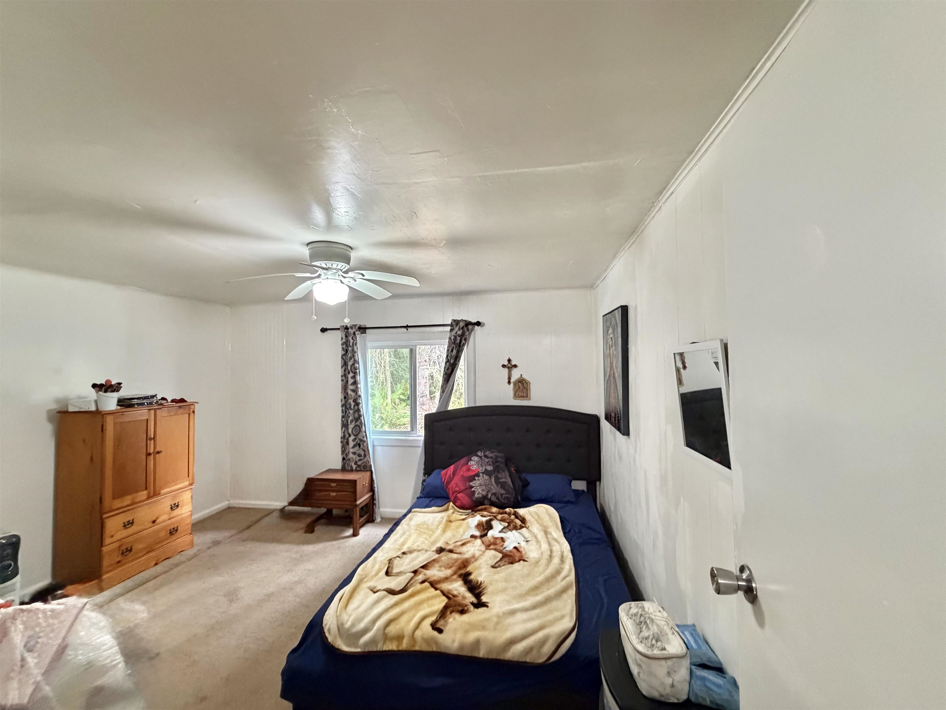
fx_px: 383
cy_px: 355
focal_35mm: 14
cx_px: 473
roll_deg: +0.1
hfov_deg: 102.1
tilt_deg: +2.3
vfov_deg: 85.7
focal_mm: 2.22
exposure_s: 1/60
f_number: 2.2
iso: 640
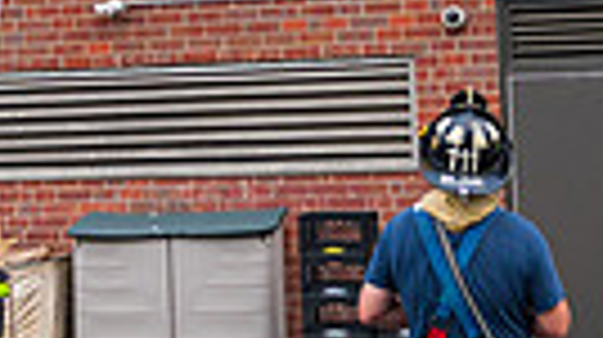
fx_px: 1741
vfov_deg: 10.7
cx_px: 216
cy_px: -176
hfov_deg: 19.6
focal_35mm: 109
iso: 500
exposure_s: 1/200
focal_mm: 24
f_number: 3.2
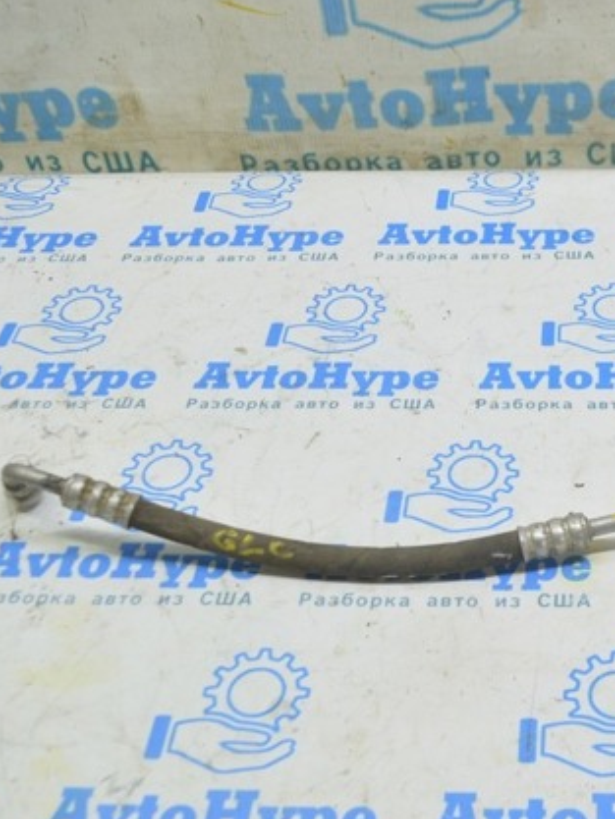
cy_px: 411
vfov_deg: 36.2
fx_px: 1255
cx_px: 548
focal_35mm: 53
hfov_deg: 26.6
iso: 400
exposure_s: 1/20
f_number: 5.6
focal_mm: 24
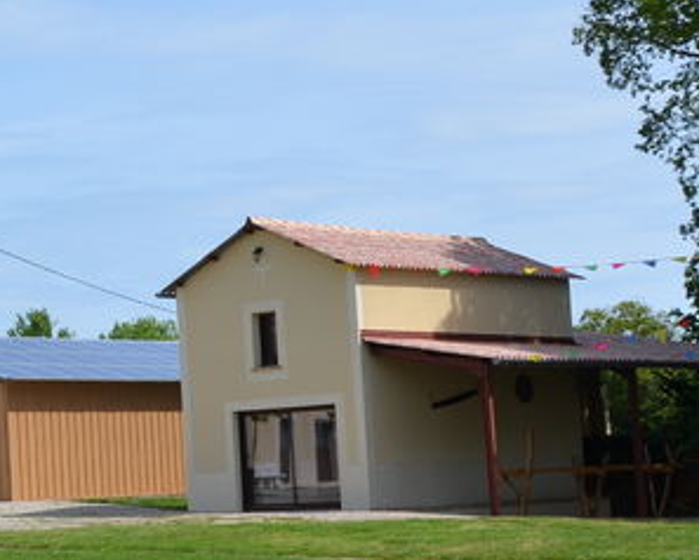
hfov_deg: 20.1
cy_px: 315
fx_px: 1760
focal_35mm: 85
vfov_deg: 18.1
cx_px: -266
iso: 100
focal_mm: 18
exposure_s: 1/250
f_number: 8
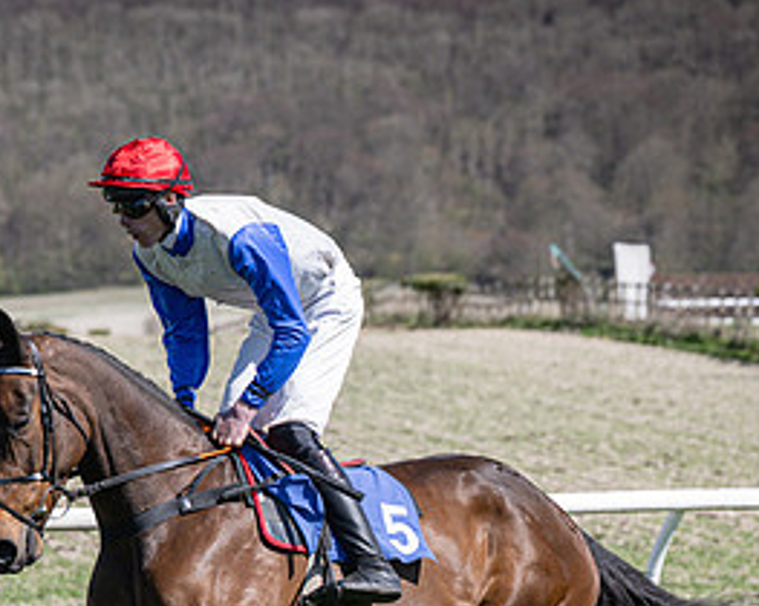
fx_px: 5881
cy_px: 596
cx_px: 476
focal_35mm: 262
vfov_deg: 5.9
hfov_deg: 7.4
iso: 200
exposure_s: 1/2000
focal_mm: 96
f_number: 4
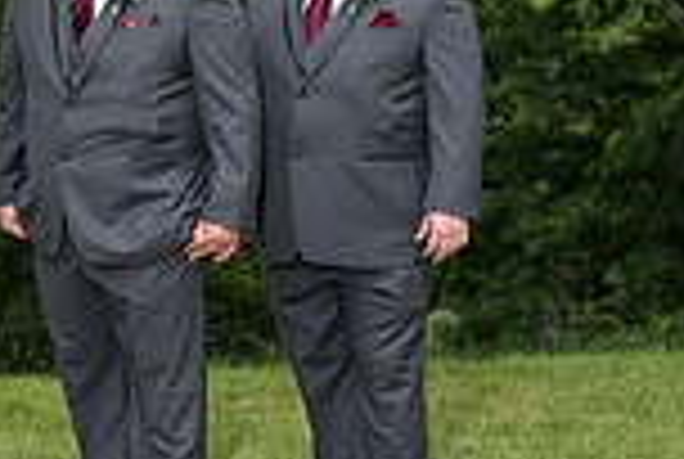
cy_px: -38
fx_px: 3046
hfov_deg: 12.2
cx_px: -374
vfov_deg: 8.6
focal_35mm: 160
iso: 64
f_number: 2.8
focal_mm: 42
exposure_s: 1/250
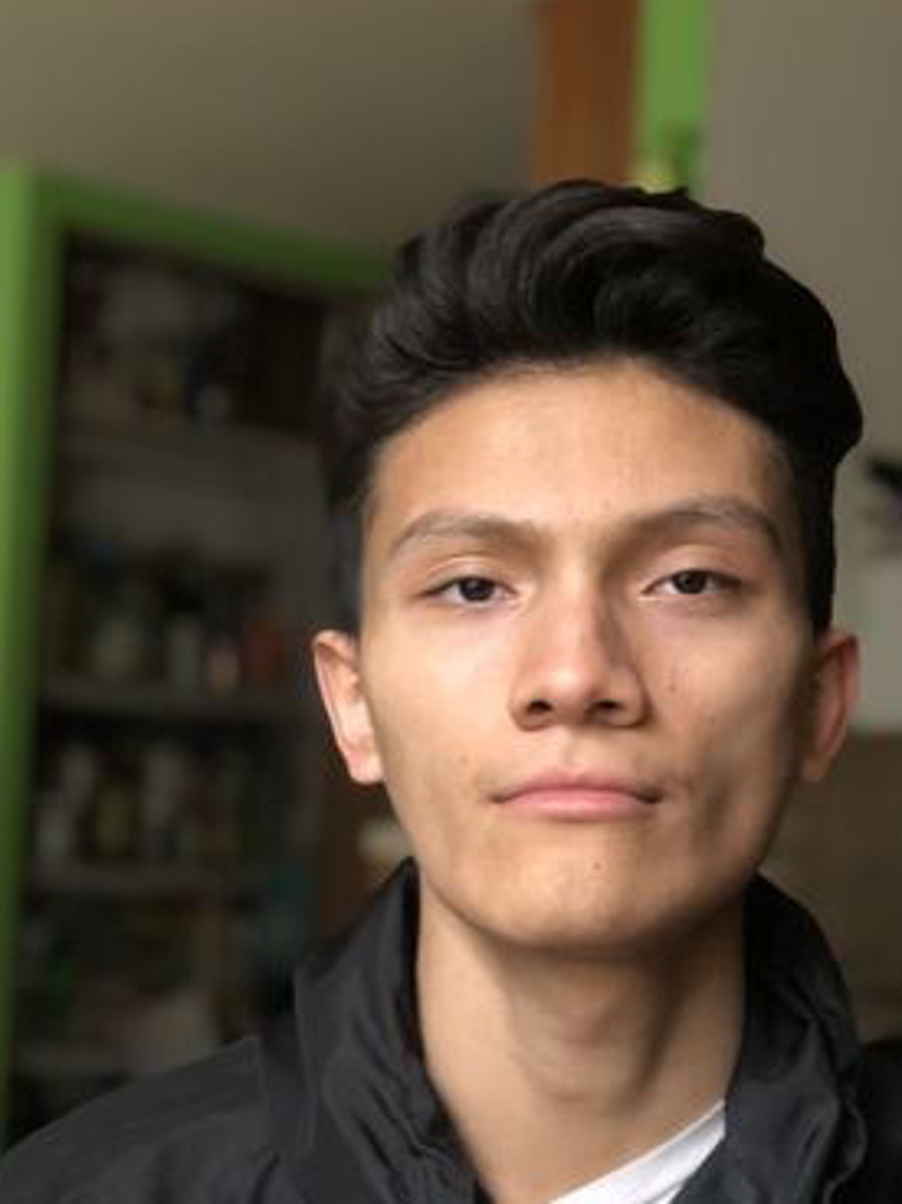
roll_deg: -3.5
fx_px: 2364
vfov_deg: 28.5
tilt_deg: +3.7
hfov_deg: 21.6
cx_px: 544
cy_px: 699
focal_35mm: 68
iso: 160
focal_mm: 6
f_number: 2.4
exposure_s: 1/12
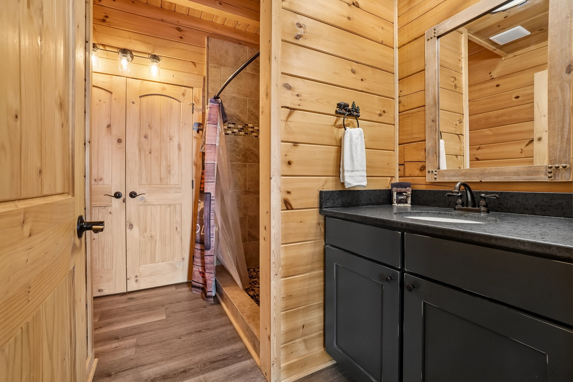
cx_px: 286
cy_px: 191
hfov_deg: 100.4
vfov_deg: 77.3
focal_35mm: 15
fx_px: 239
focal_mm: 10
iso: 400
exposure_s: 1/5
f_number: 8
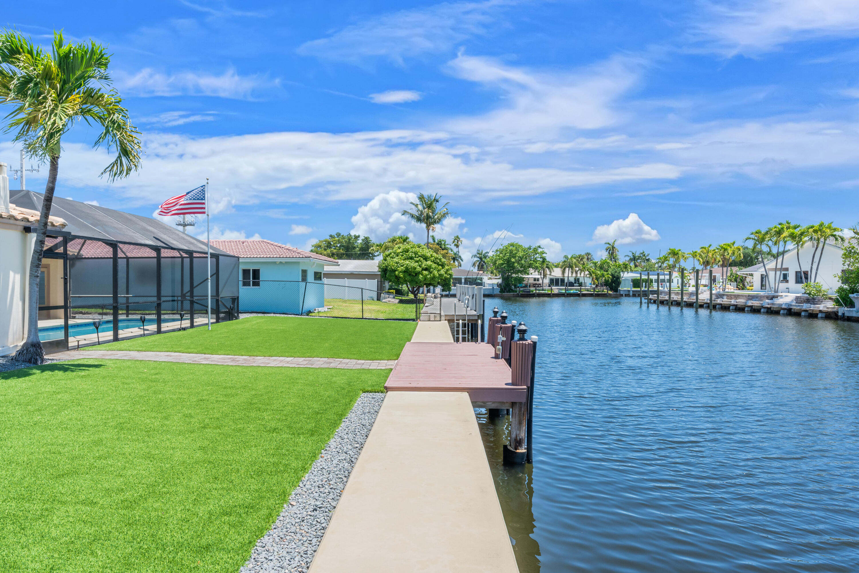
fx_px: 501
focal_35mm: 21
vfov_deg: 59.5
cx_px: 430
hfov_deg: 81.2
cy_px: 286
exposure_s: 1/4000
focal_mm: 21
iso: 500
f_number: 11
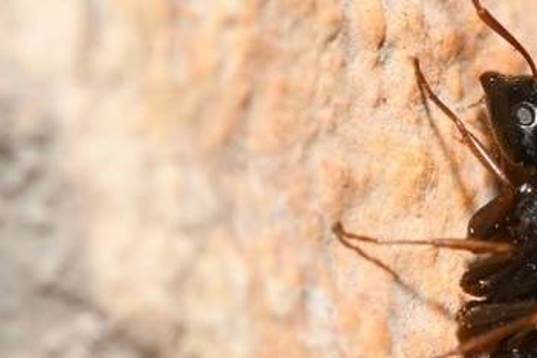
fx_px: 6434
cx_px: 548
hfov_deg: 4.8
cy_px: 269
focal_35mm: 431
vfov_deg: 3.2
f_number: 22
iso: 100
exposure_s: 1/60
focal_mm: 105
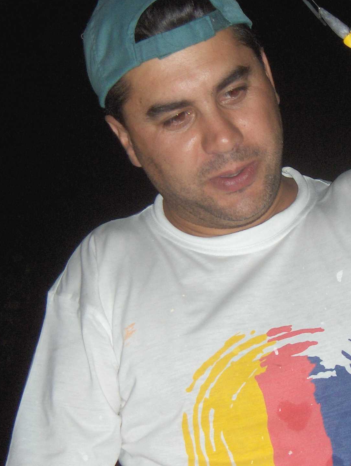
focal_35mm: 70
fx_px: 944
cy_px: 288
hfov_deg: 21.0
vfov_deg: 27.6
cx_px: 248
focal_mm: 8
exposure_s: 1/60
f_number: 2.8
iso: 100
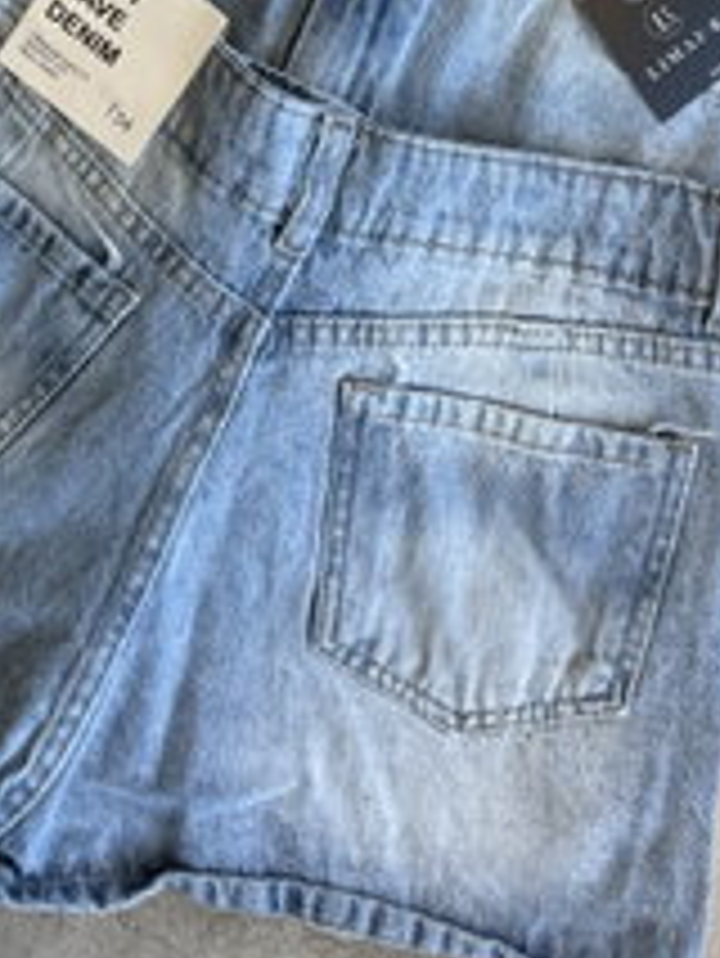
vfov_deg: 29.7
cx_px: 248
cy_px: -29
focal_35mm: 60
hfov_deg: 24.3
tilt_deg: -83.5
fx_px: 1662
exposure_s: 1/407
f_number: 1.78
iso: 80
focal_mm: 6.76
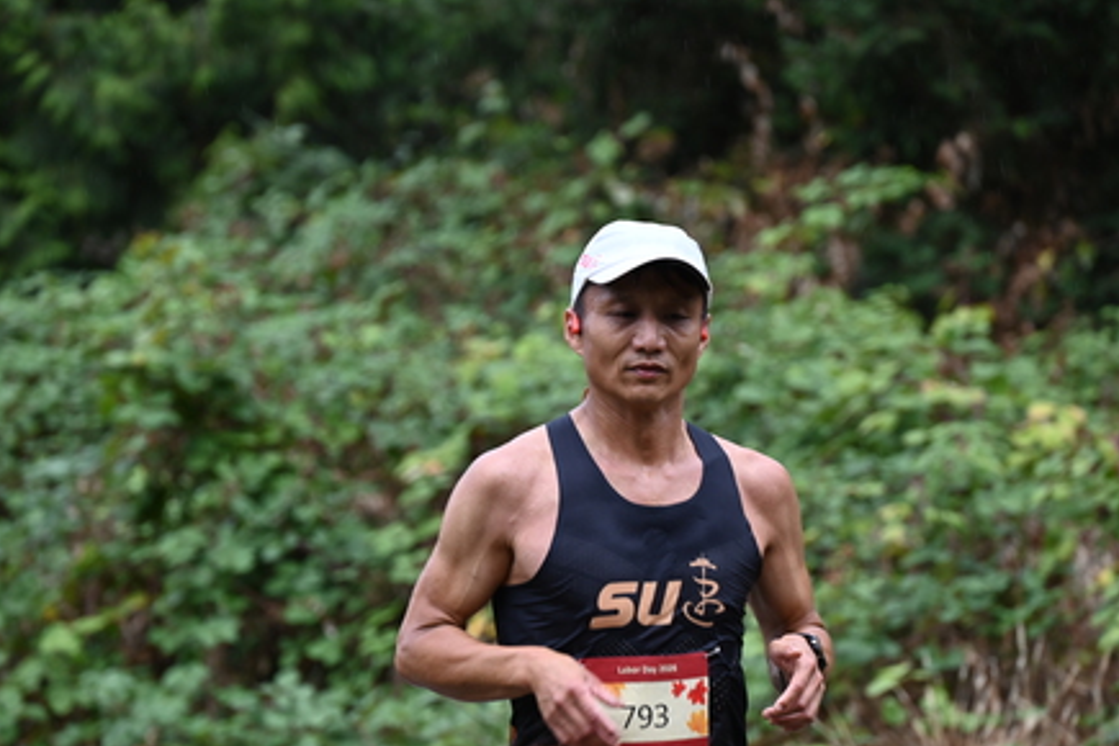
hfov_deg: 8.1
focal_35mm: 253
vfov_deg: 5.4
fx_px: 7863
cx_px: 556
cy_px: 454
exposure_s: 1/250
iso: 560
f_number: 6.3
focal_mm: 200
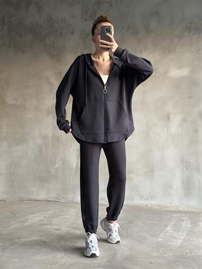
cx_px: 101
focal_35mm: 48
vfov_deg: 39.6
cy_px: 134
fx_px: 373
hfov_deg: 30.3
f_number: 1.78
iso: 500
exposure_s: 1/40
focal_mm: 6.86
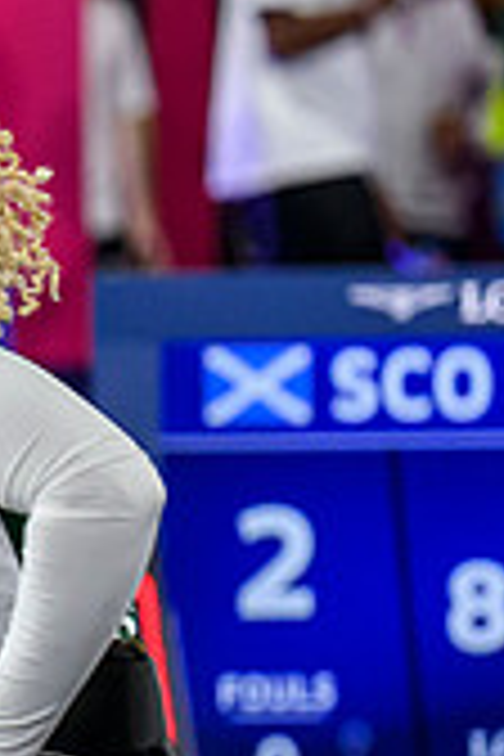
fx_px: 14804
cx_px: -883
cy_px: 811
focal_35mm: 705
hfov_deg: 1.9
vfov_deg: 2.9
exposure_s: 1/1600
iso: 2500
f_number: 3.2
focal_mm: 130
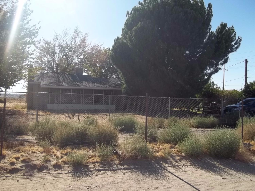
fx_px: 236
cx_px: 128
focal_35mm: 32
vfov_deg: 44.1
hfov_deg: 56.8
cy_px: 96
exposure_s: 1/160
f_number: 8.8
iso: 64
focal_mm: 5.7
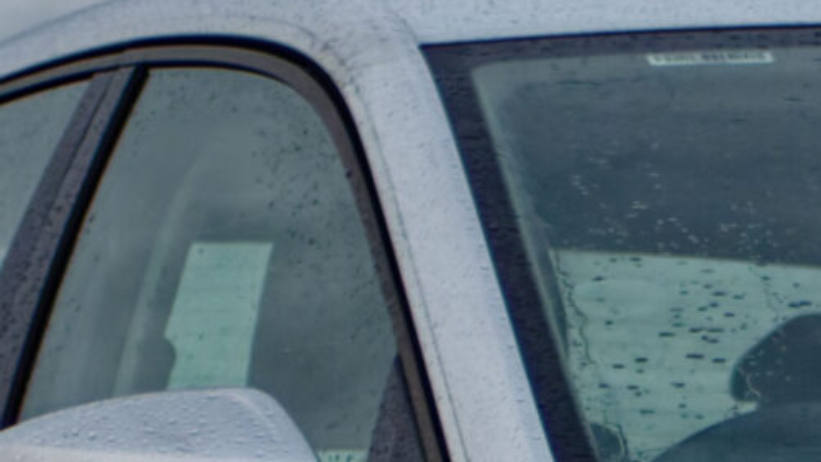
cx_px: 1298
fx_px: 12236
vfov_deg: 2.2
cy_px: 850
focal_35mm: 562
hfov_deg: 3.8
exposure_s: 1/250
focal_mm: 70
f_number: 4
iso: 800
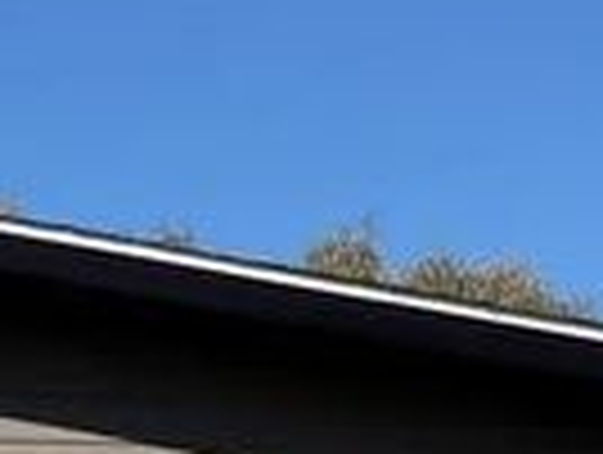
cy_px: 391
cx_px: -288
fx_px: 3194
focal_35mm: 183
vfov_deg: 8.1
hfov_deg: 10.4
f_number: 1.78
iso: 80
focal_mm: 6.76
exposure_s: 1/4975
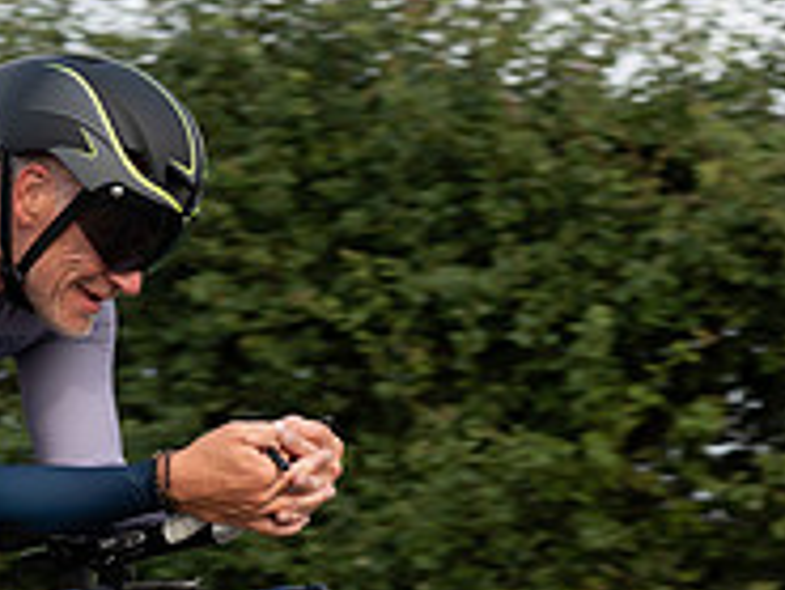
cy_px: 585
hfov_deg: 5.9
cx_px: 114
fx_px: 7625
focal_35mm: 336
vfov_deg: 4.4
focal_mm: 71
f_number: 4
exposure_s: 1/640
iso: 160
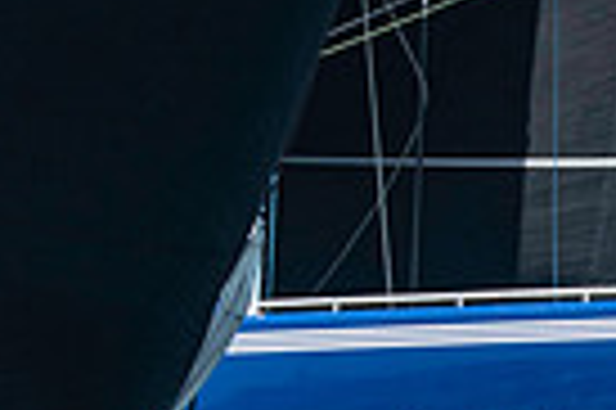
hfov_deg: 0.9
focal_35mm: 2417
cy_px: -237
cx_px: -319
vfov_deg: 0.6
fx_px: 41308
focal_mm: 380
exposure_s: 1/2000
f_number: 5.6
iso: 400
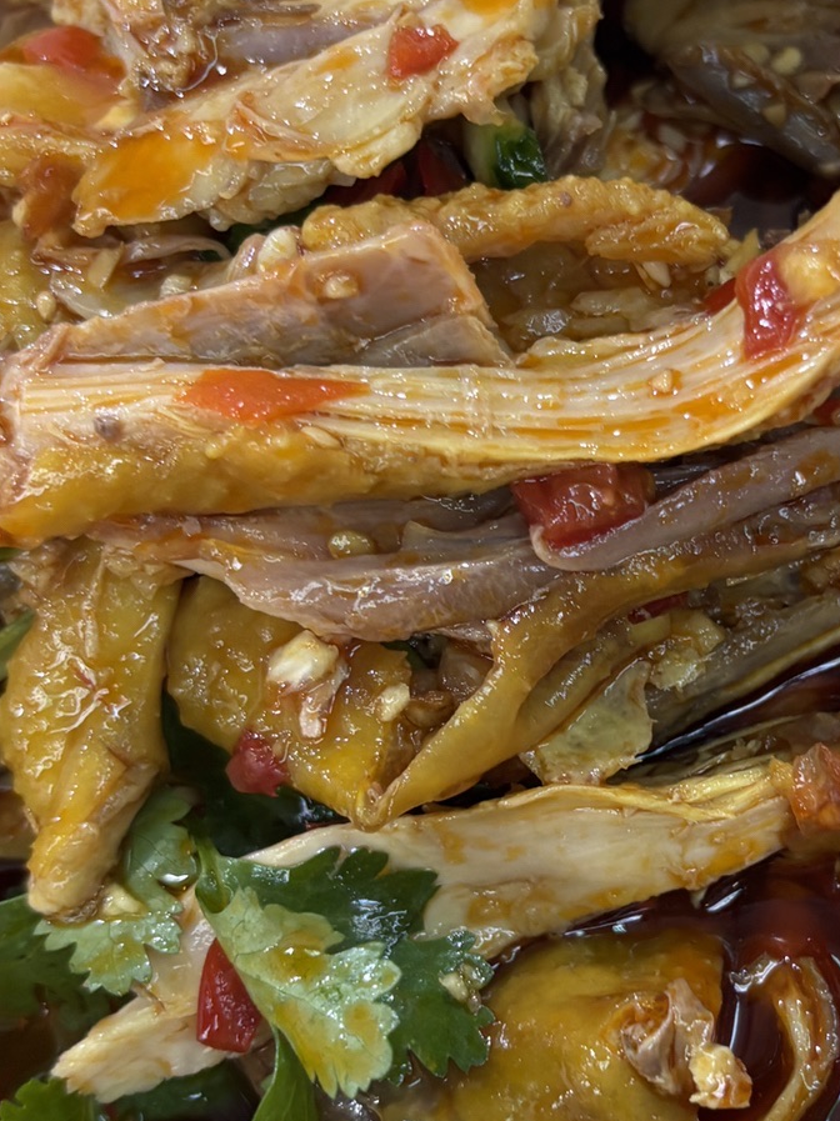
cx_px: 676
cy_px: 650
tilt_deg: -66.3
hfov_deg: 24.8
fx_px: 1878
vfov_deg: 33.2
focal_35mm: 58
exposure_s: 1/50
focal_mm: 5.96
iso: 200
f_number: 1.6
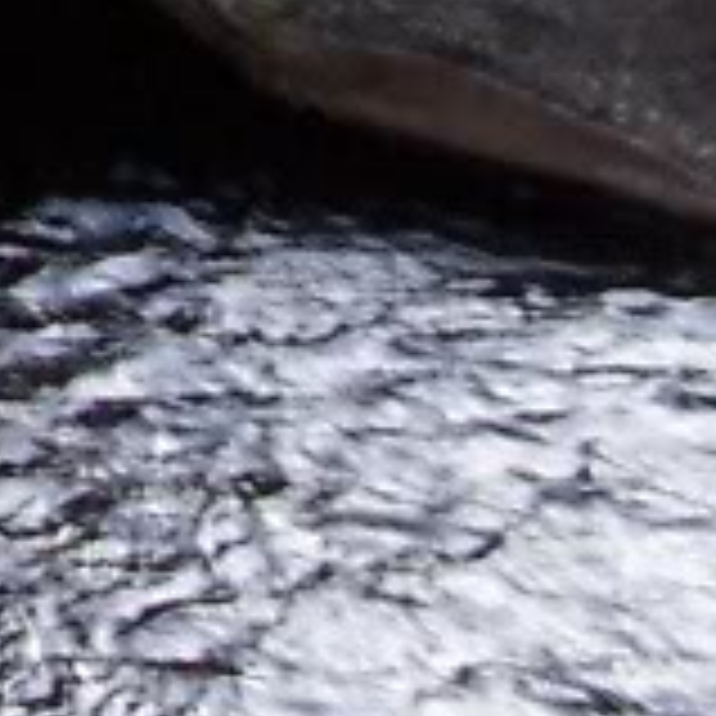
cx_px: -847
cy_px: -558
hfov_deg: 7.6
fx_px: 5125
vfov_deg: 7.7
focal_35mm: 219
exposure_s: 1/30
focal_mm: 8
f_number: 2.8
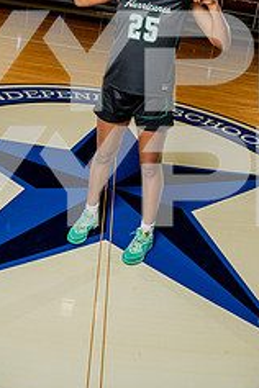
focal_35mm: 38
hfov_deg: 35.1
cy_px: 62
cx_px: 126
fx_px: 410
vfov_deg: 47.1
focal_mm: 20
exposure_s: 1/250
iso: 640
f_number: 5.6
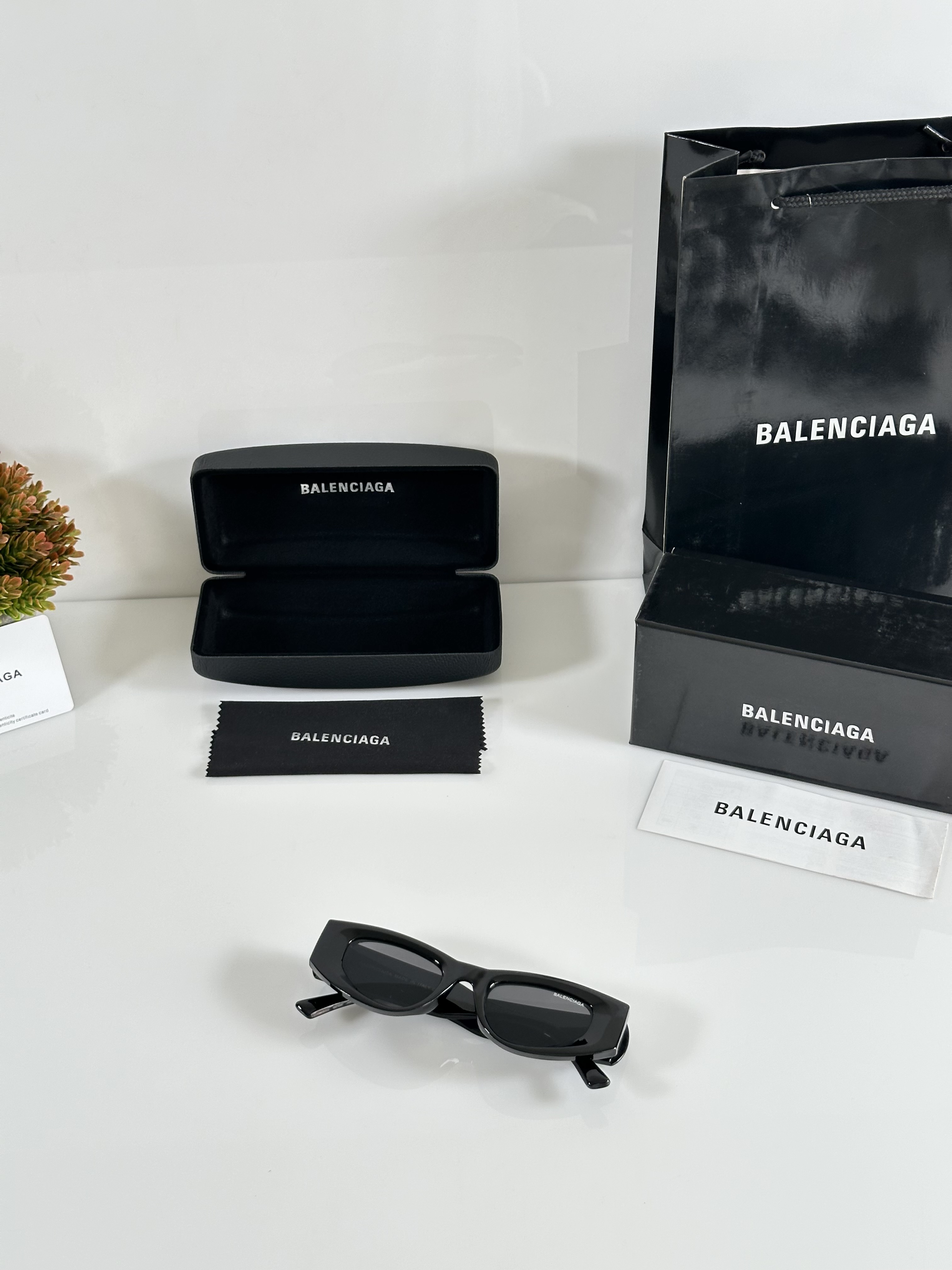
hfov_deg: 30.3
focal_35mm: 48
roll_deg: +1.4
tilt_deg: -39.0
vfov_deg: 39.7
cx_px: 476
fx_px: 1760
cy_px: 635
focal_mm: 6.86
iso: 80
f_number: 1.78
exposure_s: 1/108
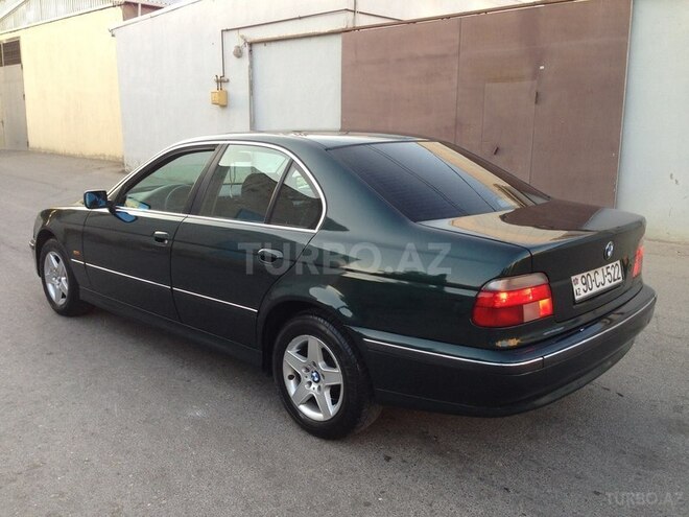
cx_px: 344
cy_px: 258
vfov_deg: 42.9
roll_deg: -1.5
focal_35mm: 33
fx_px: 657
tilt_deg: -10.5
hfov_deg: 55.4
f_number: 2.4
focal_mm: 4.12
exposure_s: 1/120
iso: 80
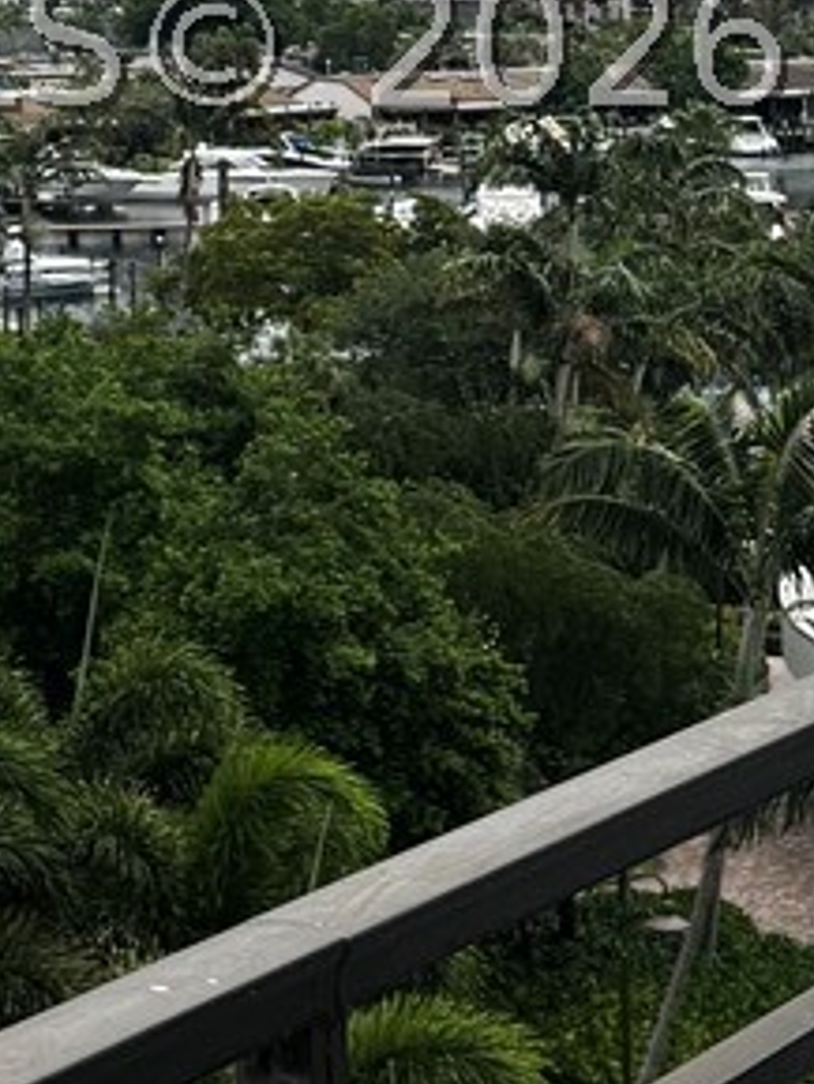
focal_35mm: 133
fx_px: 4167
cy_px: 45
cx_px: 566
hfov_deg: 11.1
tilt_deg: -2.1
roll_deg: +1.6
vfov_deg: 14.6
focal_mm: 6.76
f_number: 1.78
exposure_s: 1/4310
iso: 80
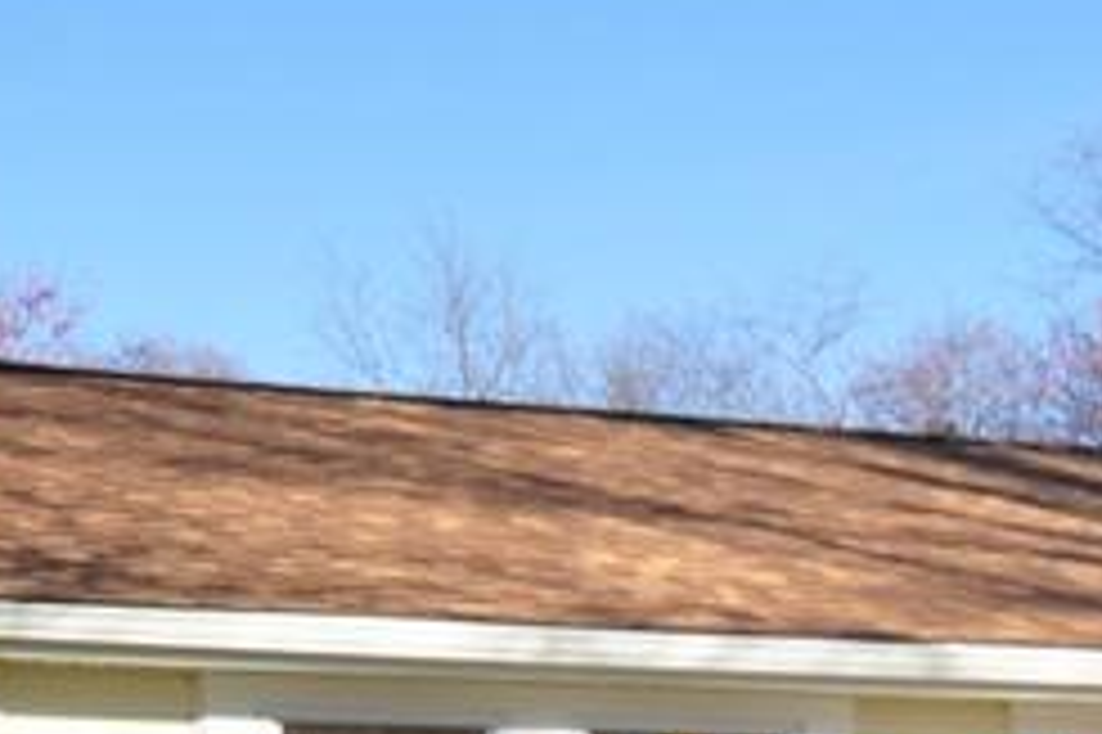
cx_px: 1183
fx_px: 2878
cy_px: 1036
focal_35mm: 94
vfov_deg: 13.8
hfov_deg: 20.7
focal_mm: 15
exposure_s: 1/1000
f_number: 3.5
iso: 200
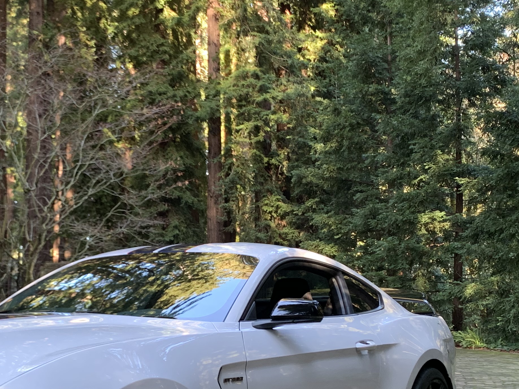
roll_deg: -0.3
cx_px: 181
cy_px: 280
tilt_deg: +3.5
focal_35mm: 57
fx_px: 855
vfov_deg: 25.4
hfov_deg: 33.5
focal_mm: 4.25
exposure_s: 1/66
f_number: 1.8
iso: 100
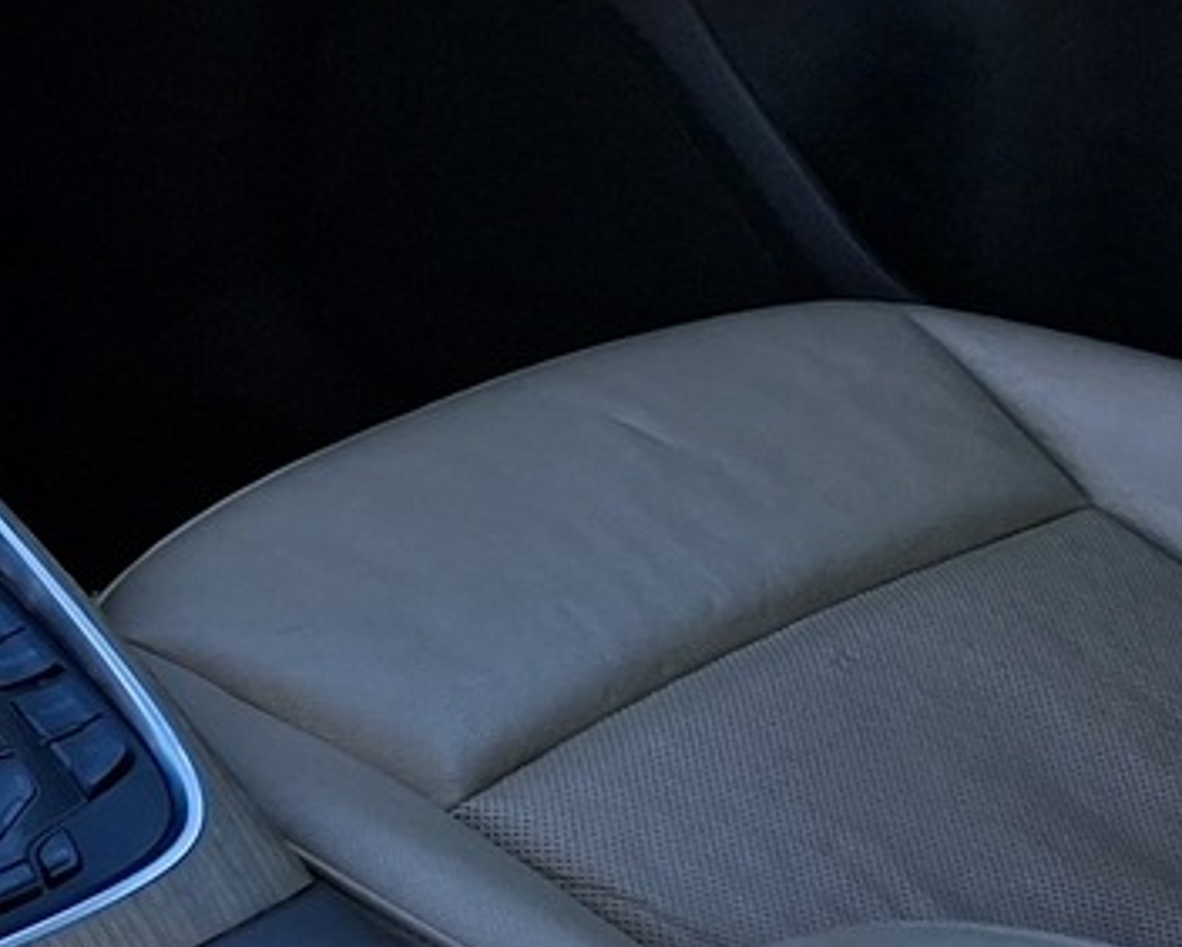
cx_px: -826
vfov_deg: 14.8
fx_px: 3570
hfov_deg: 16.3
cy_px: -84
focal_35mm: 102
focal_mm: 5.54
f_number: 1.8
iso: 50
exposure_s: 1/650
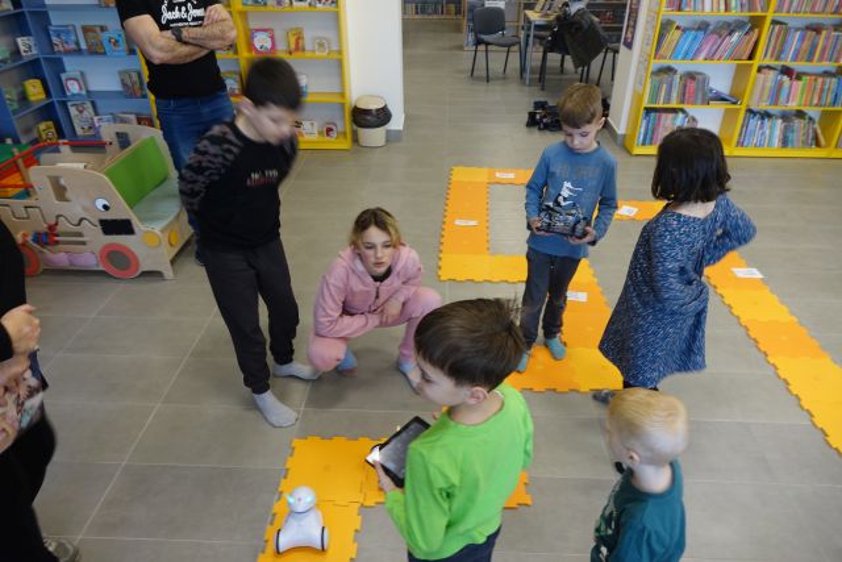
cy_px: 281
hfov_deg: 73.7
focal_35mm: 24
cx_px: 421
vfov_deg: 53.2
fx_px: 561
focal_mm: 8.8
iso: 125
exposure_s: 1/30
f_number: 2.8
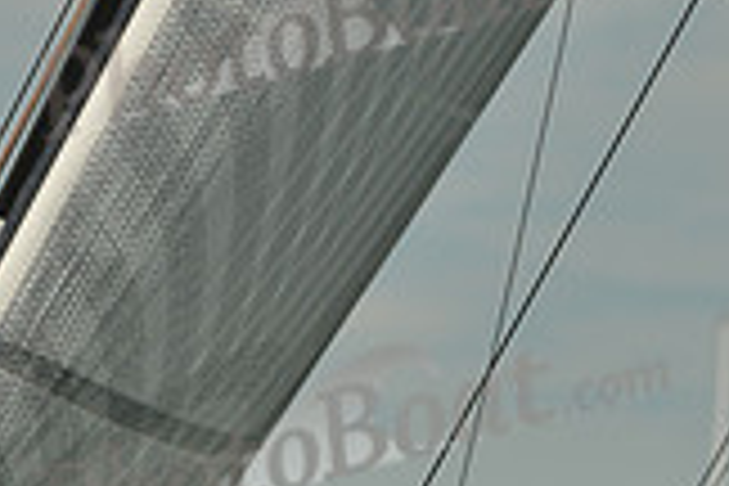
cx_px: -194
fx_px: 29036
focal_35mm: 1434
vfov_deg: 1.0
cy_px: 736
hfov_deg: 1.4
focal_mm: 400
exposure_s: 1/800
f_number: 9
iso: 200
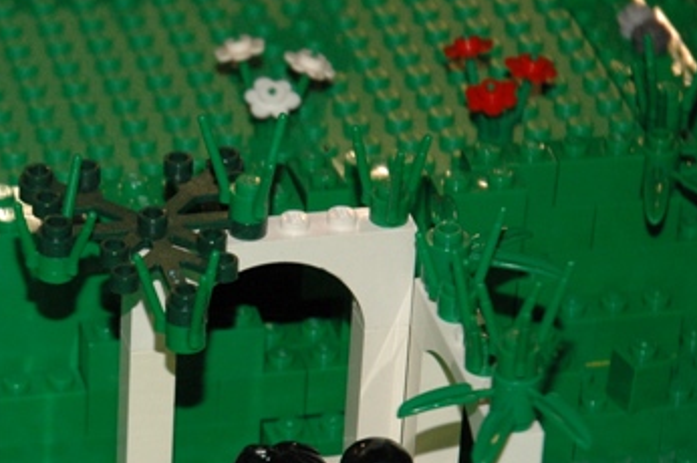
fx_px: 4700
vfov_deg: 5.6
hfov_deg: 8.4
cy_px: 435
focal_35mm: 243
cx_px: -2
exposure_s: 1/500
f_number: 5.6
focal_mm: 70
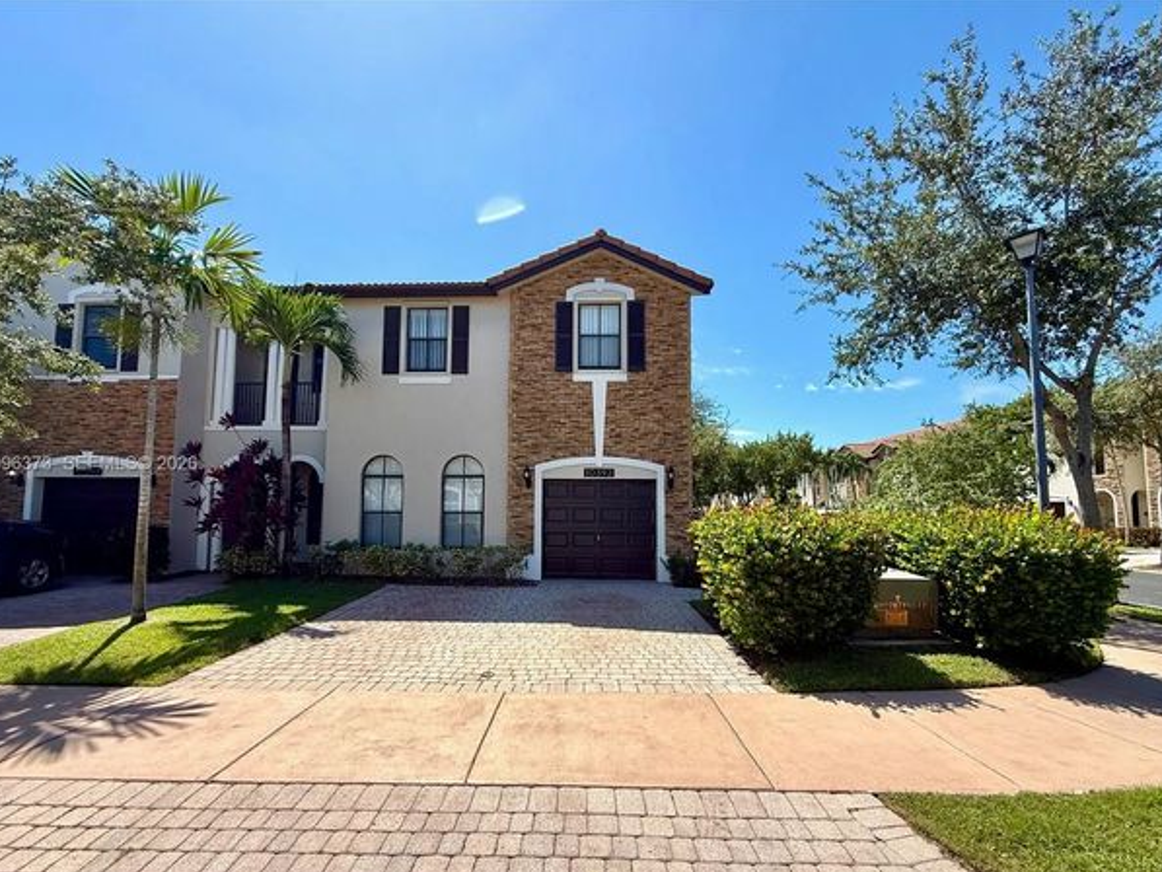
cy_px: 465
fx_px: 504
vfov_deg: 81.7
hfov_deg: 98.2
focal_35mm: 15
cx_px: 578
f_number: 2.2
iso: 50
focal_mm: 2.22
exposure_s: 1/1848
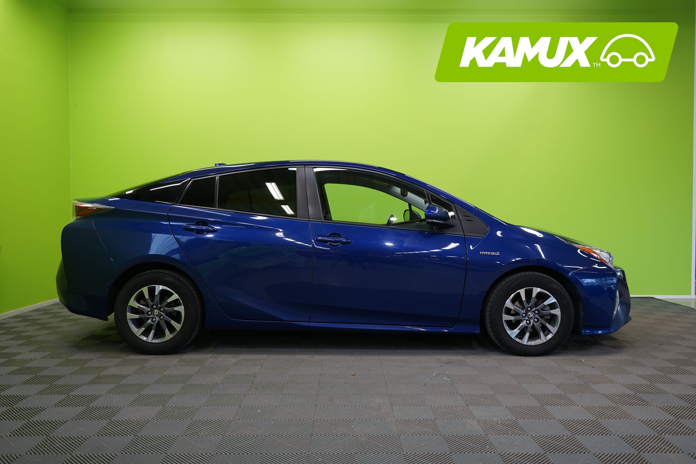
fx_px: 541
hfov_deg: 65.5
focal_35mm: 28
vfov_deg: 46.4
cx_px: 348
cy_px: 232
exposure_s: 1/25
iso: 400
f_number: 5.6
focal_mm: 28
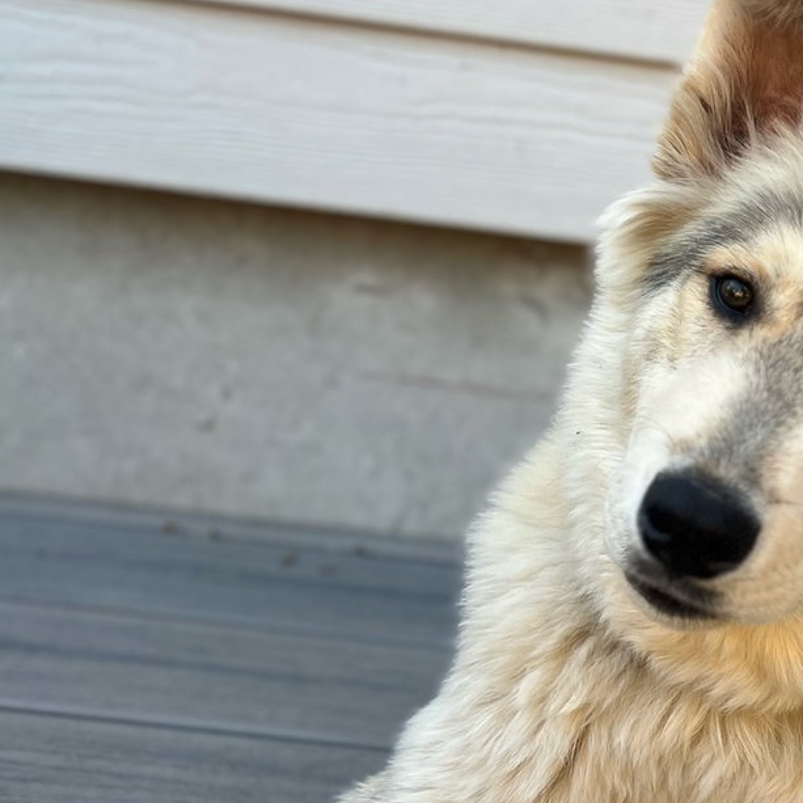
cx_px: 934
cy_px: 591
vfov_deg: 28.2
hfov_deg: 25.9
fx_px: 1575
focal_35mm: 60
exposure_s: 1/279
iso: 40
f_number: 1.5
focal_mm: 5.7
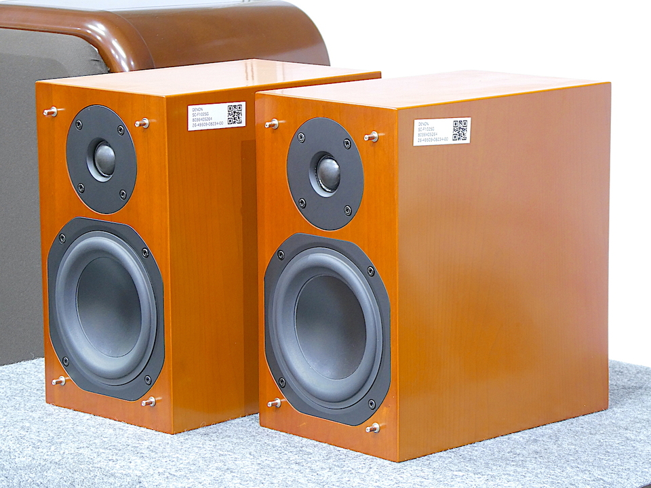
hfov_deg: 15.9
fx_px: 2332
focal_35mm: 124
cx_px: 326
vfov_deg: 12.0
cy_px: 244
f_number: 5.2
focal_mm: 22.3
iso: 200
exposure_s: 1/1.6
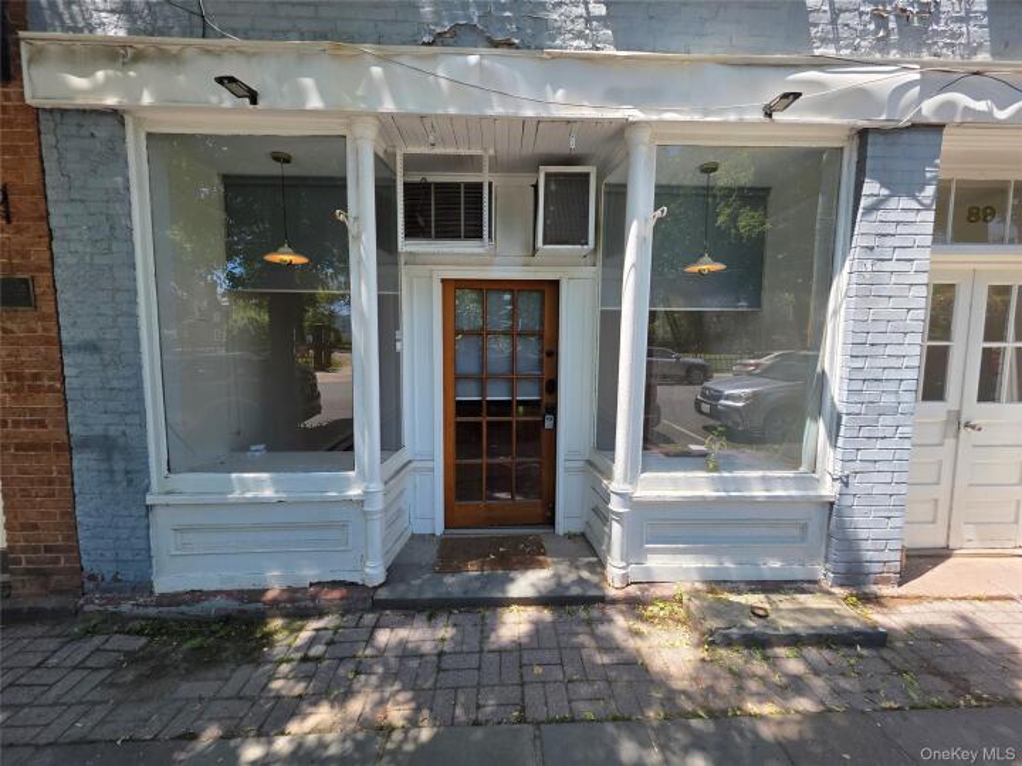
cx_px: 511
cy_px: 383
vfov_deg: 89.9
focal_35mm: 13
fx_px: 384
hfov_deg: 106.2
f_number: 1.9
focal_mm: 2.2
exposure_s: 1/536
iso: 40
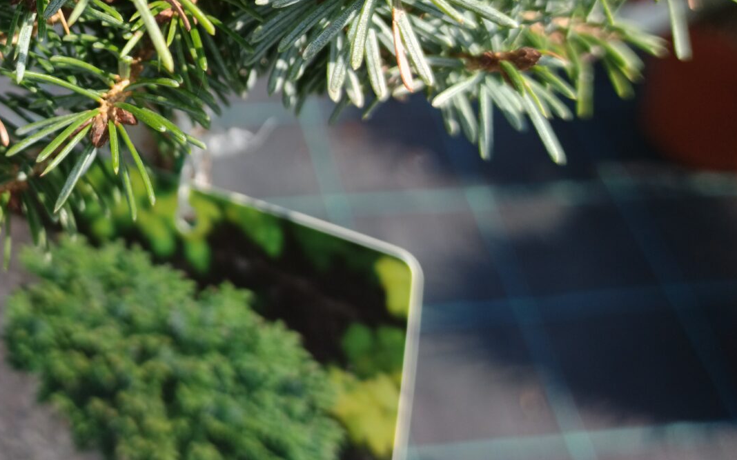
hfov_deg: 32.6
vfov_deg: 20.7
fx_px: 1225
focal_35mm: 61
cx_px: 158
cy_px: 19
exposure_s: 1/224
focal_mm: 5.31
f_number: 1.7
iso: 50
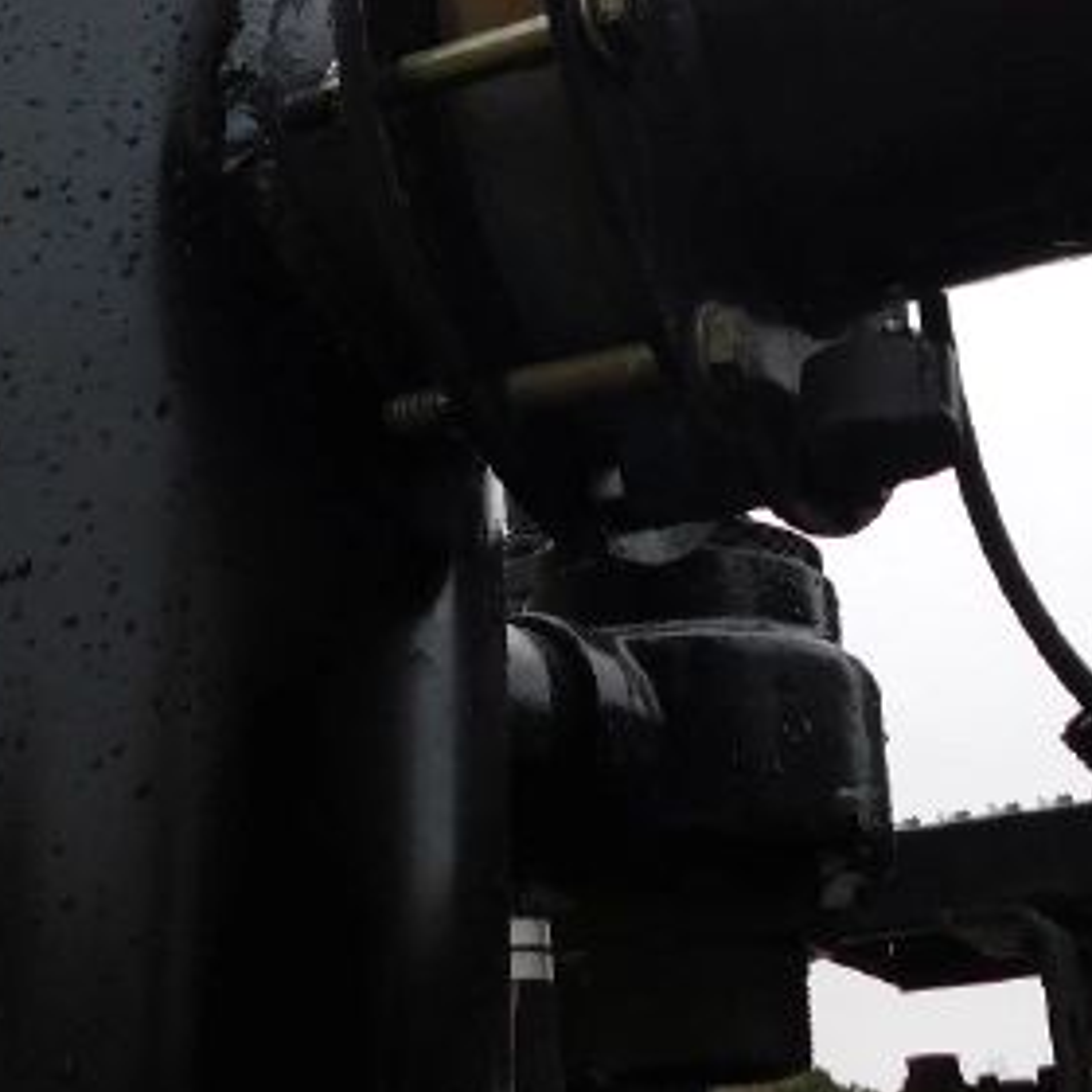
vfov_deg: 27.6
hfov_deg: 29.5
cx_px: 628
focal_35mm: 58
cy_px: -27
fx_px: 2070
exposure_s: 1/320
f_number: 3
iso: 125
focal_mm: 4
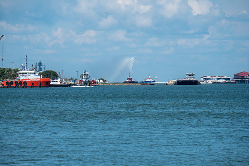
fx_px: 2075
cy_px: 83
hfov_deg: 6.9
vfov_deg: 4.6
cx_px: 124
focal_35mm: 300
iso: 200
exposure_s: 1/1500
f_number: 5.6
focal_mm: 200
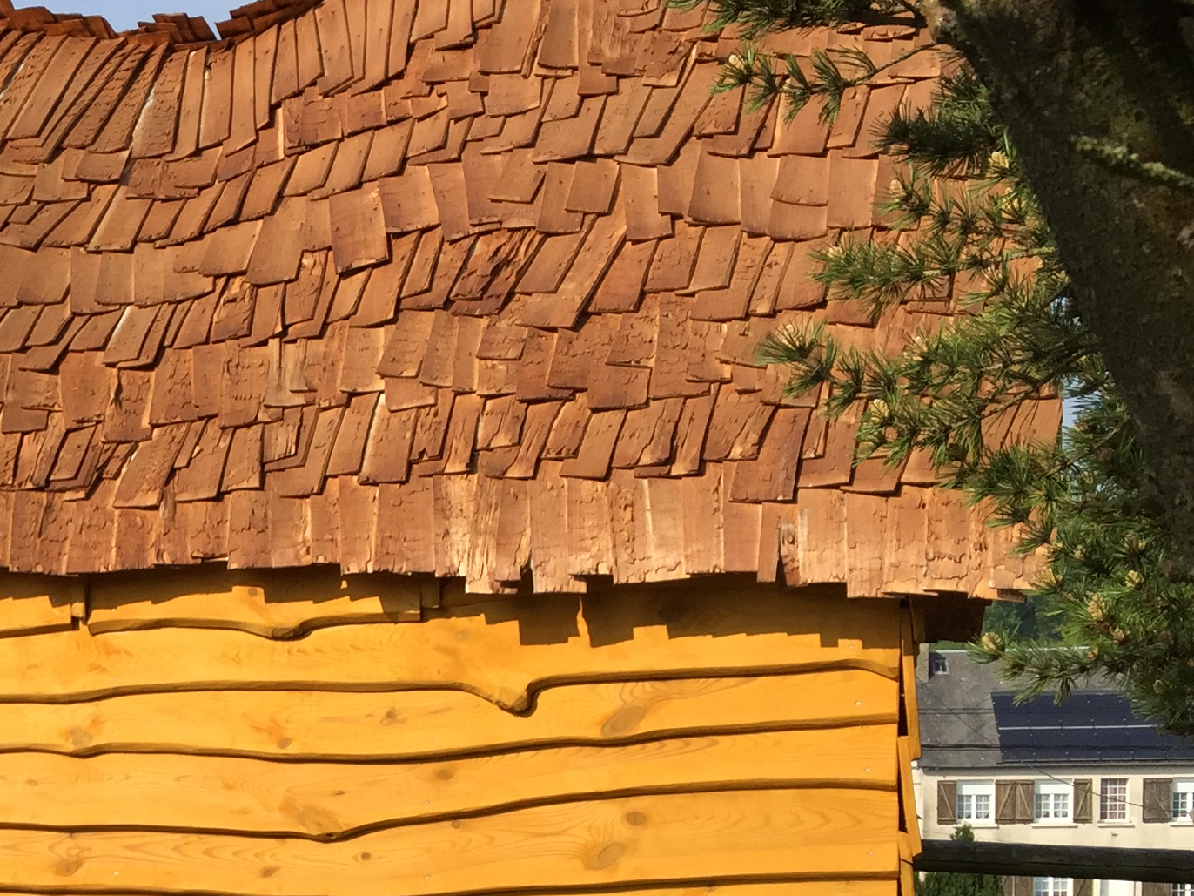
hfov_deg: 25.4
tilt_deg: -3.5
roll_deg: -0.3
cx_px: -221
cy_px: 886
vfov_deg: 20.6
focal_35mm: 69
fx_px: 2380
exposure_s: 1/1721
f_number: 2.2
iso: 32
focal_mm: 4.15
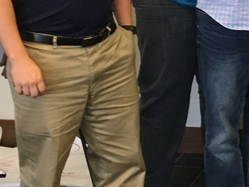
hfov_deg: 15.1
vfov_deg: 11.7
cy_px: 6
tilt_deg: -8.7
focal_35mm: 125
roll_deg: +1.0
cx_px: 321
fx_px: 899
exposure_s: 1/30
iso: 100
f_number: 2.2
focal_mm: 4.15
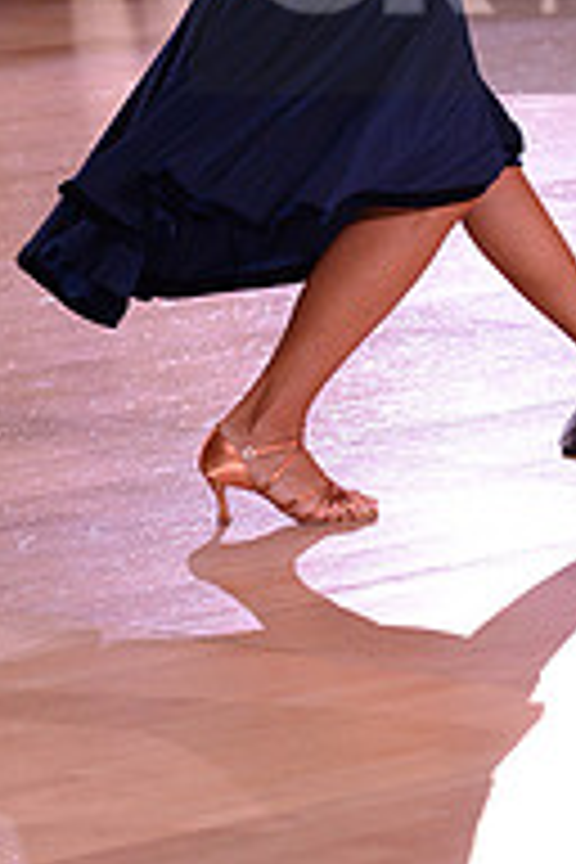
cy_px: -54
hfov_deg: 4.1
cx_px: 812
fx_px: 8111
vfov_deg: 6.1
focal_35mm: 338
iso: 1600
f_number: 4.5
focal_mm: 112
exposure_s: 1/250
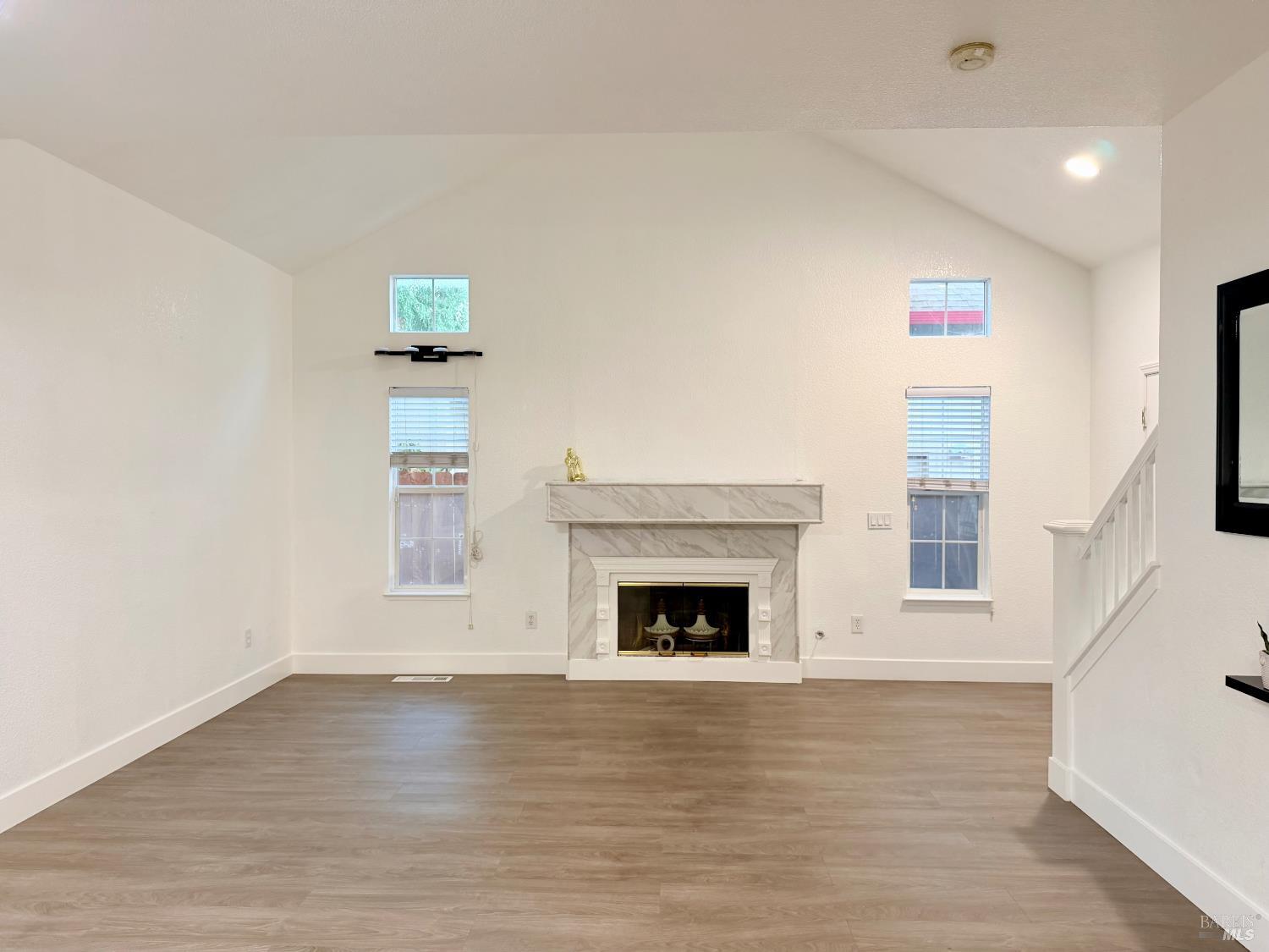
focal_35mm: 24
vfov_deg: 56.8
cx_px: 634
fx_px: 880
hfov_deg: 71.6
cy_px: 476
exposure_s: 1/61
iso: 200
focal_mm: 6.76
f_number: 1.78
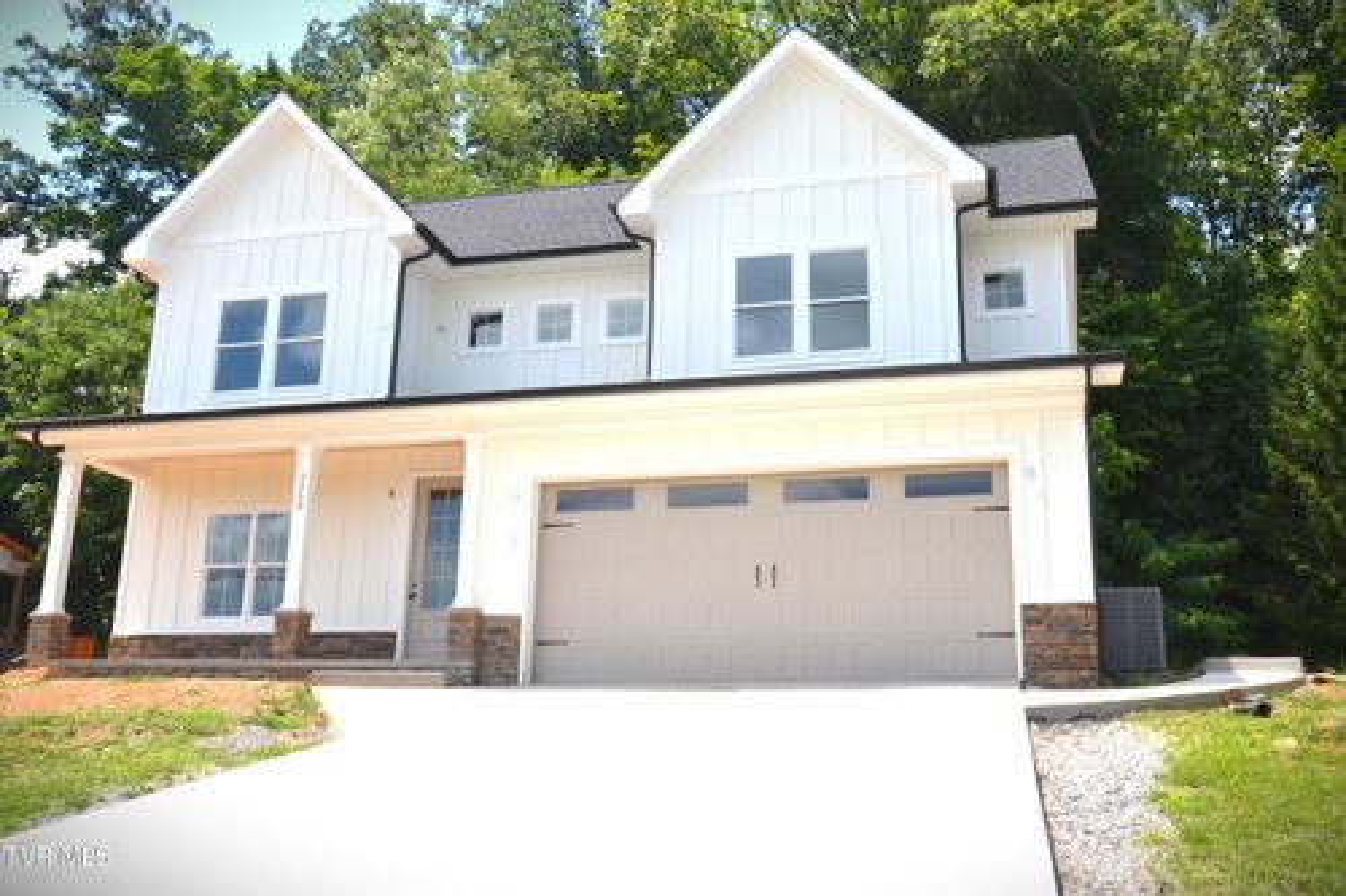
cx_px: 673
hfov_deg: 57.2
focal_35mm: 33
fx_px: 1233
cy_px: 448
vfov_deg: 39.9
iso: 800
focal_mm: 22
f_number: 25
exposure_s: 1/250
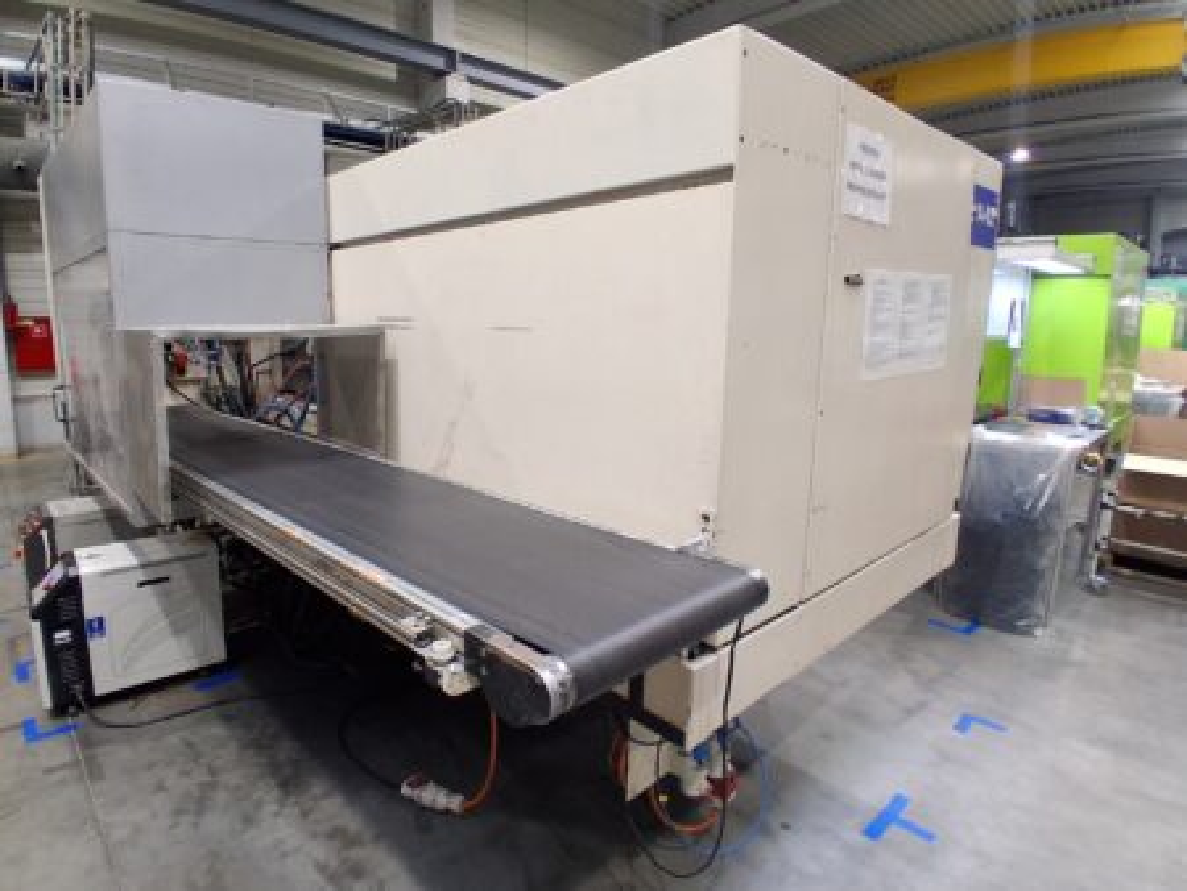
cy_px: 446
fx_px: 583
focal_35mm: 17
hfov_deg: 91.0
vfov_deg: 74.8
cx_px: 594
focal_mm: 1.4
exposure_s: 1/50
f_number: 2.2
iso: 160
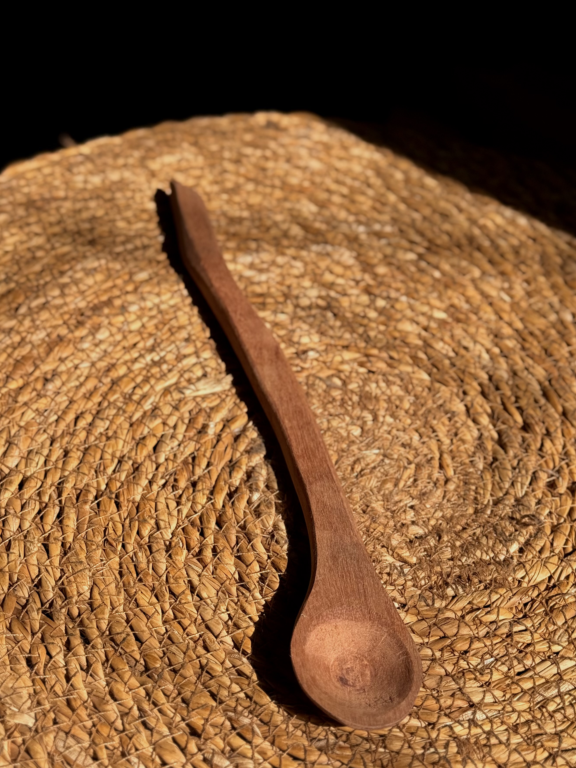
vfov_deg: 34.9
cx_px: 299
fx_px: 1220
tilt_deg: -46.8
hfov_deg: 26.6
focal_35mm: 55
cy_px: 417
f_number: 1.78
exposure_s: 1/5587
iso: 80
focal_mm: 6.76
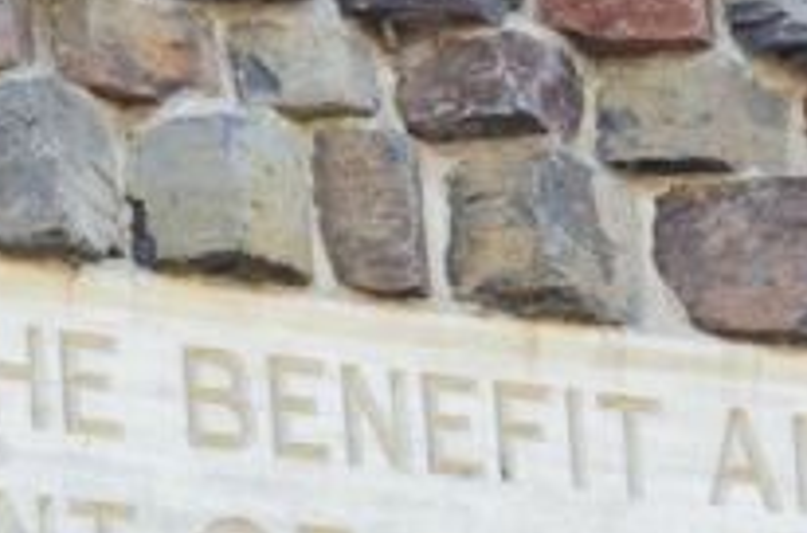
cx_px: 188
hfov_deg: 4.2
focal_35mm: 489
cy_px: 676
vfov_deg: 2.8
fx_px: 10918
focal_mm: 105
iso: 250
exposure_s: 1/60
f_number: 10
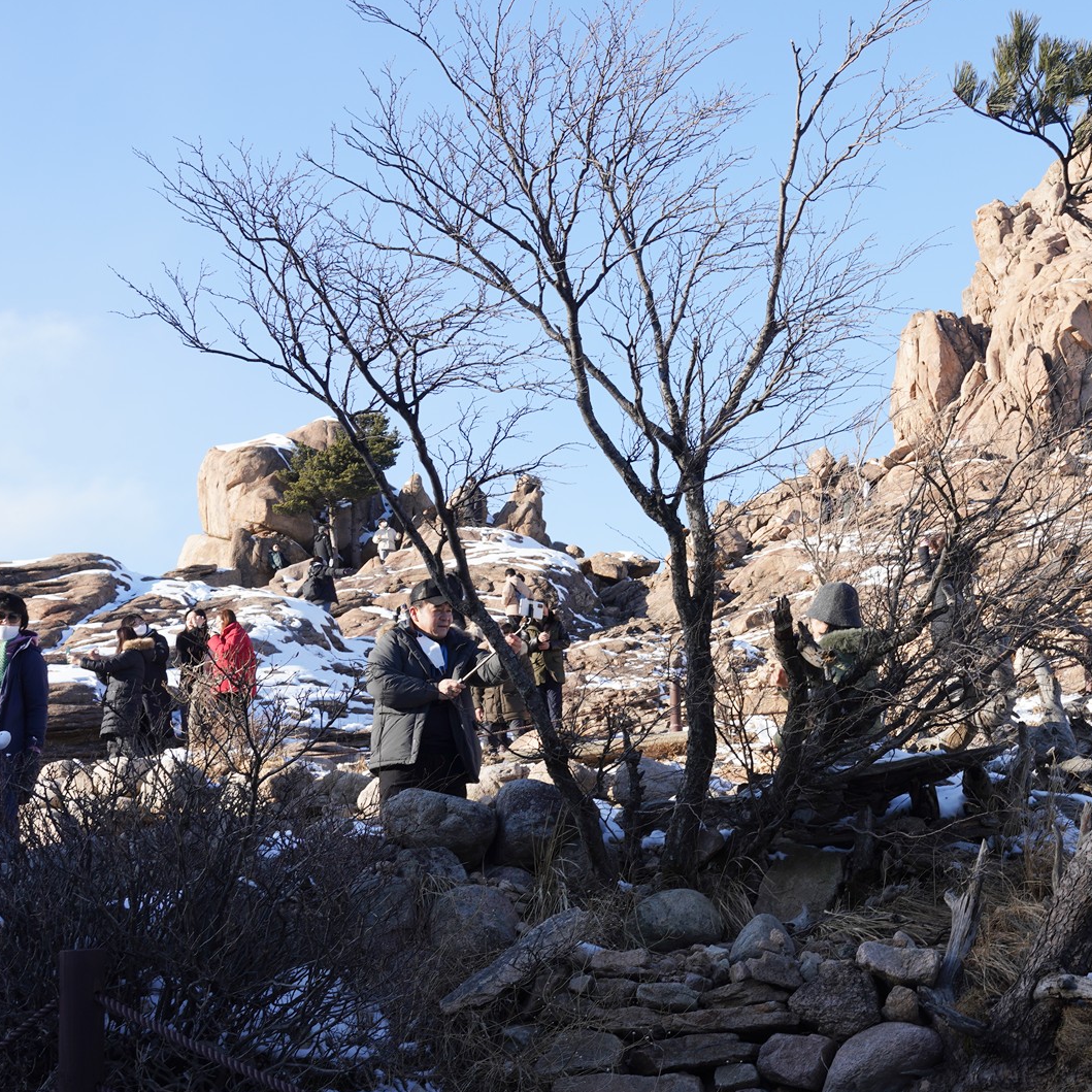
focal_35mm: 61
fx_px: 2177
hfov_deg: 27.7
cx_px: 843
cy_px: 517
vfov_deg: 28.2
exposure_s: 1/100
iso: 160
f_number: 11
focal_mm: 38
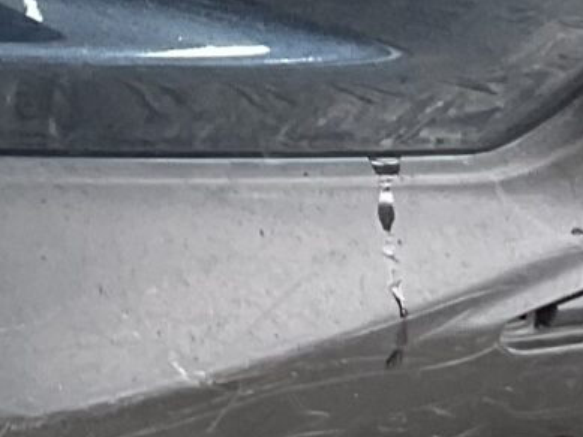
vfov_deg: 7.5
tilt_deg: -18.2
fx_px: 3218
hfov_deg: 10.3
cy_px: -433
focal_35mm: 191
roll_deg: -7.0
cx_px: 24
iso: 25
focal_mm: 3
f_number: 1.8
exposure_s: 1/100
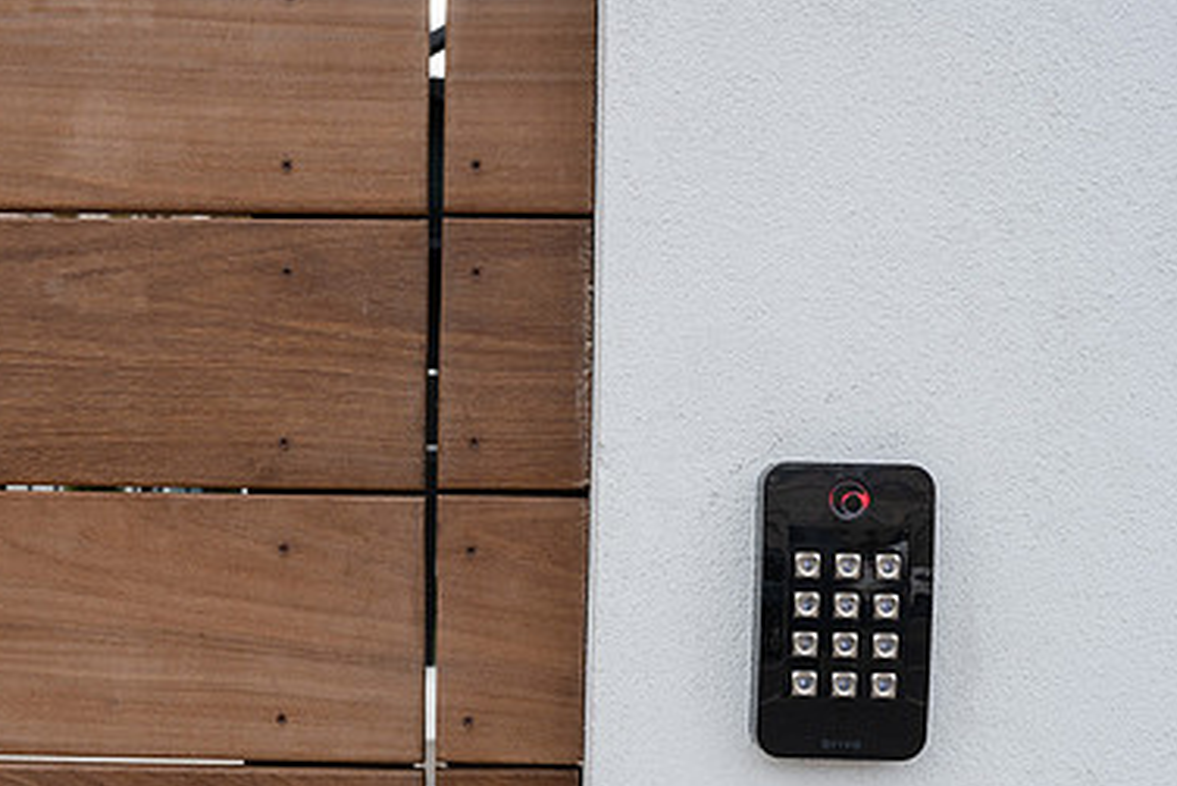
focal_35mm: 54
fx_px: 1766
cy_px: 553
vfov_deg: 24.9
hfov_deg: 36.5
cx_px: 410
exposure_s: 1/160
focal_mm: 35
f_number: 11
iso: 200
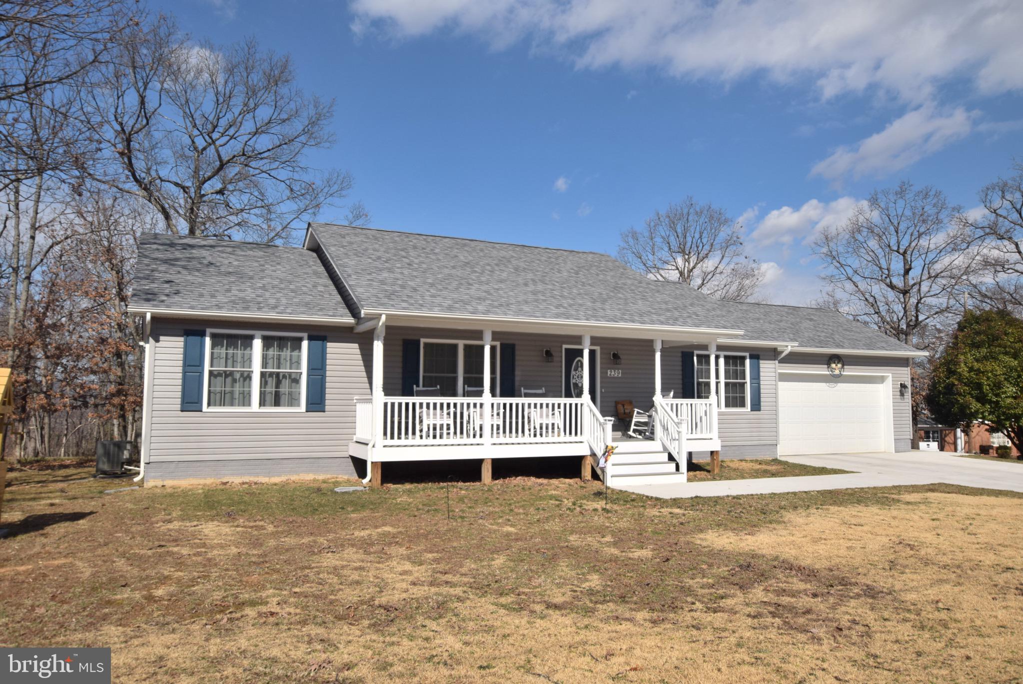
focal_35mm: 26
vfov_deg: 50.5
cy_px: 342
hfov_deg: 70.4
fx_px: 725
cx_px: 512
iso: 100
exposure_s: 1/200
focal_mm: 17
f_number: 14
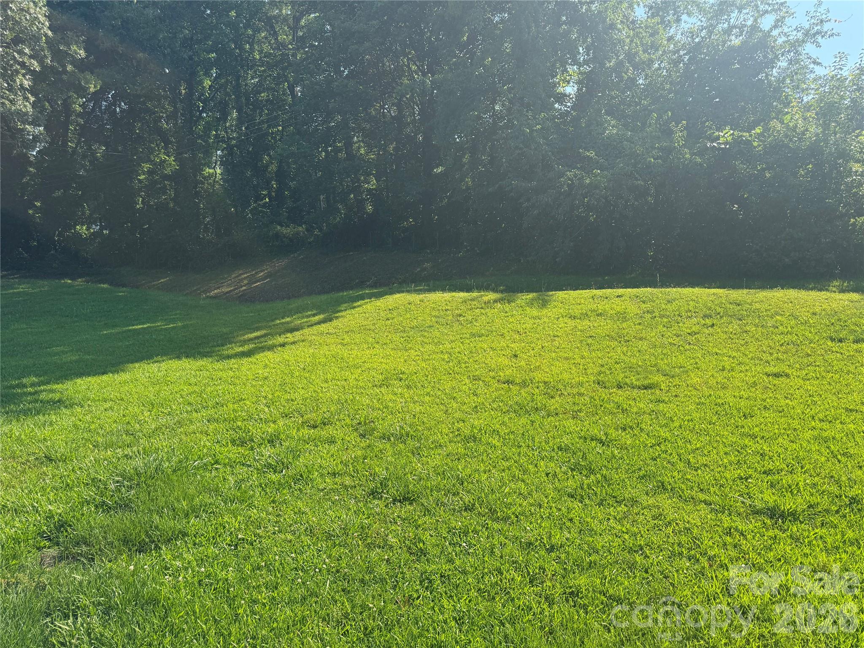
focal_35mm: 24
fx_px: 599
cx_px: 432
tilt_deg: -5.9
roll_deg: -2.5
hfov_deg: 71.6
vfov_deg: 56.8
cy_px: 324
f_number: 1.78
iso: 80
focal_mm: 6.76
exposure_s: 1/2331
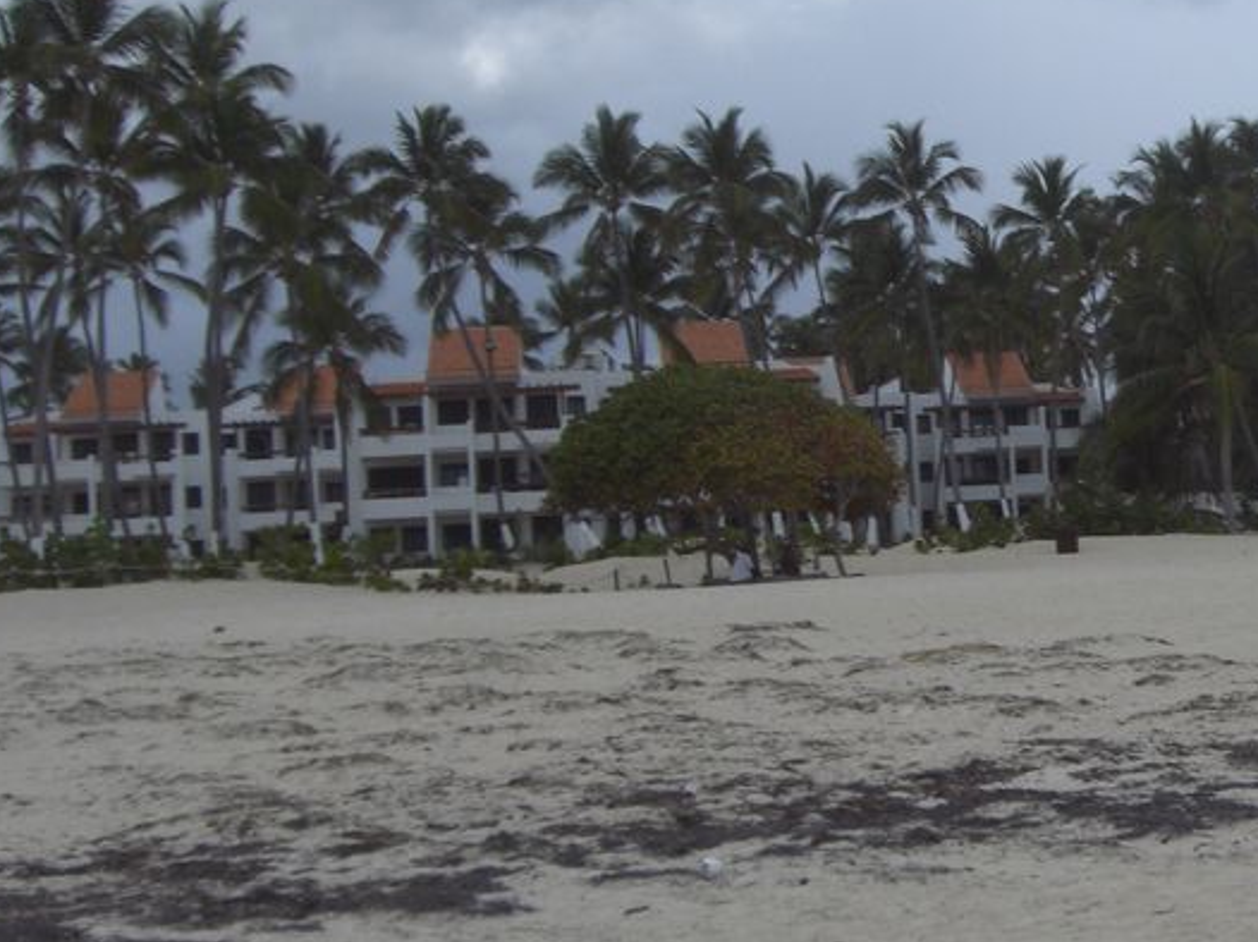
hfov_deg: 25.4
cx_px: 1155
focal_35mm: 74
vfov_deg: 19.8
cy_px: 349
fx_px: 2688
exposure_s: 1/160
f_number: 8
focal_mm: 6.2
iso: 64
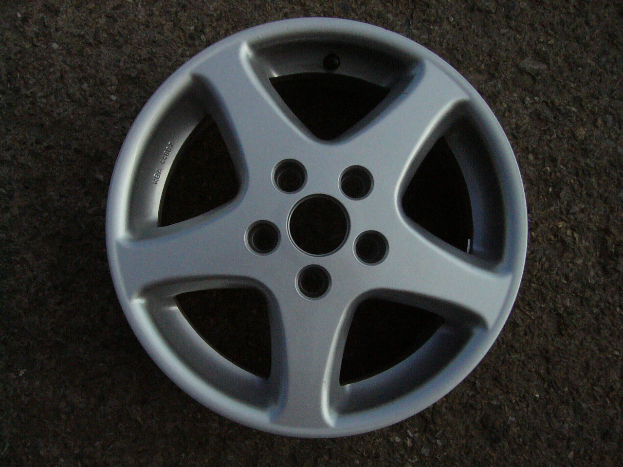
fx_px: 630
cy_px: 234
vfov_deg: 40.7
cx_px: 312
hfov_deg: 52.6
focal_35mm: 35
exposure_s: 1/1300
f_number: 5.6
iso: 400
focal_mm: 5.8
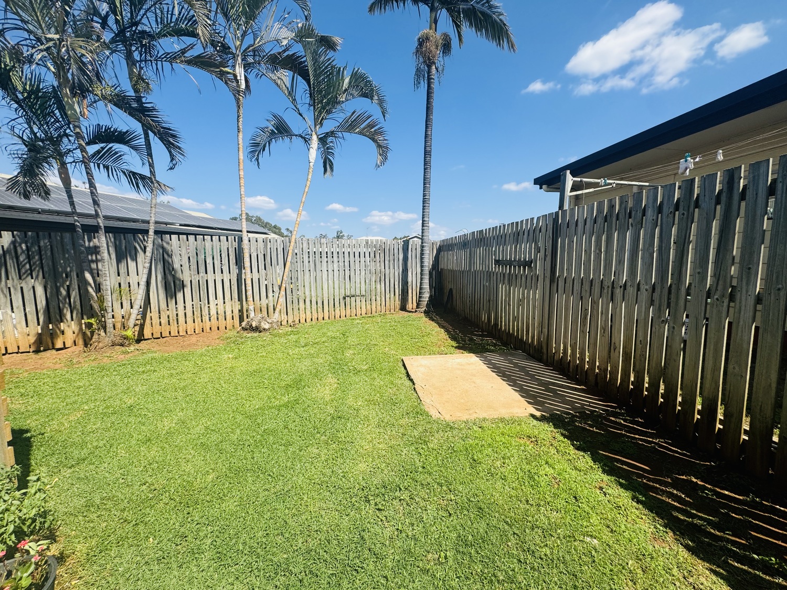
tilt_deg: -4.9
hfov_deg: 102.1
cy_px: 295
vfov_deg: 85.7
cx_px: 394
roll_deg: +0.7
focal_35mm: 14
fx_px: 318
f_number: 2.2
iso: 50
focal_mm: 2.22
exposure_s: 1/1832
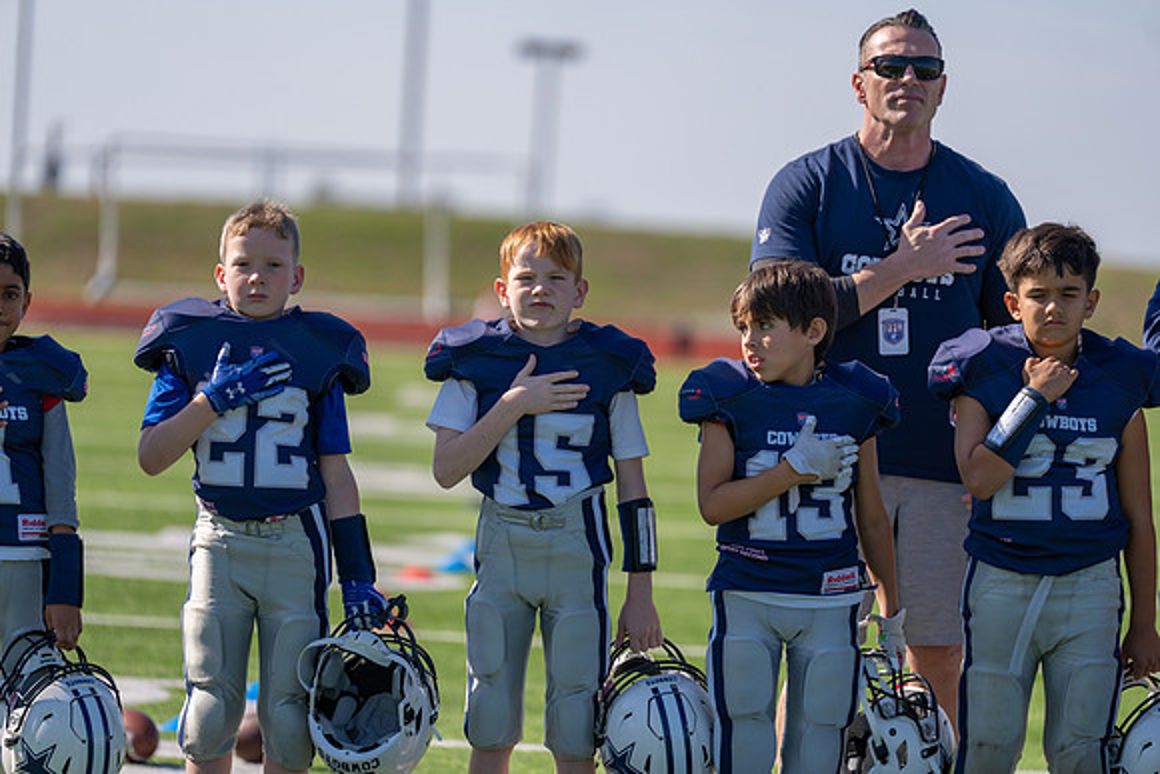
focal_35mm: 200
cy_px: 387
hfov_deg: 10.3
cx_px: 580
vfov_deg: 6.9
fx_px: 6446
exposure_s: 1/1600
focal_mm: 200
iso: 100
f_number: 2.8
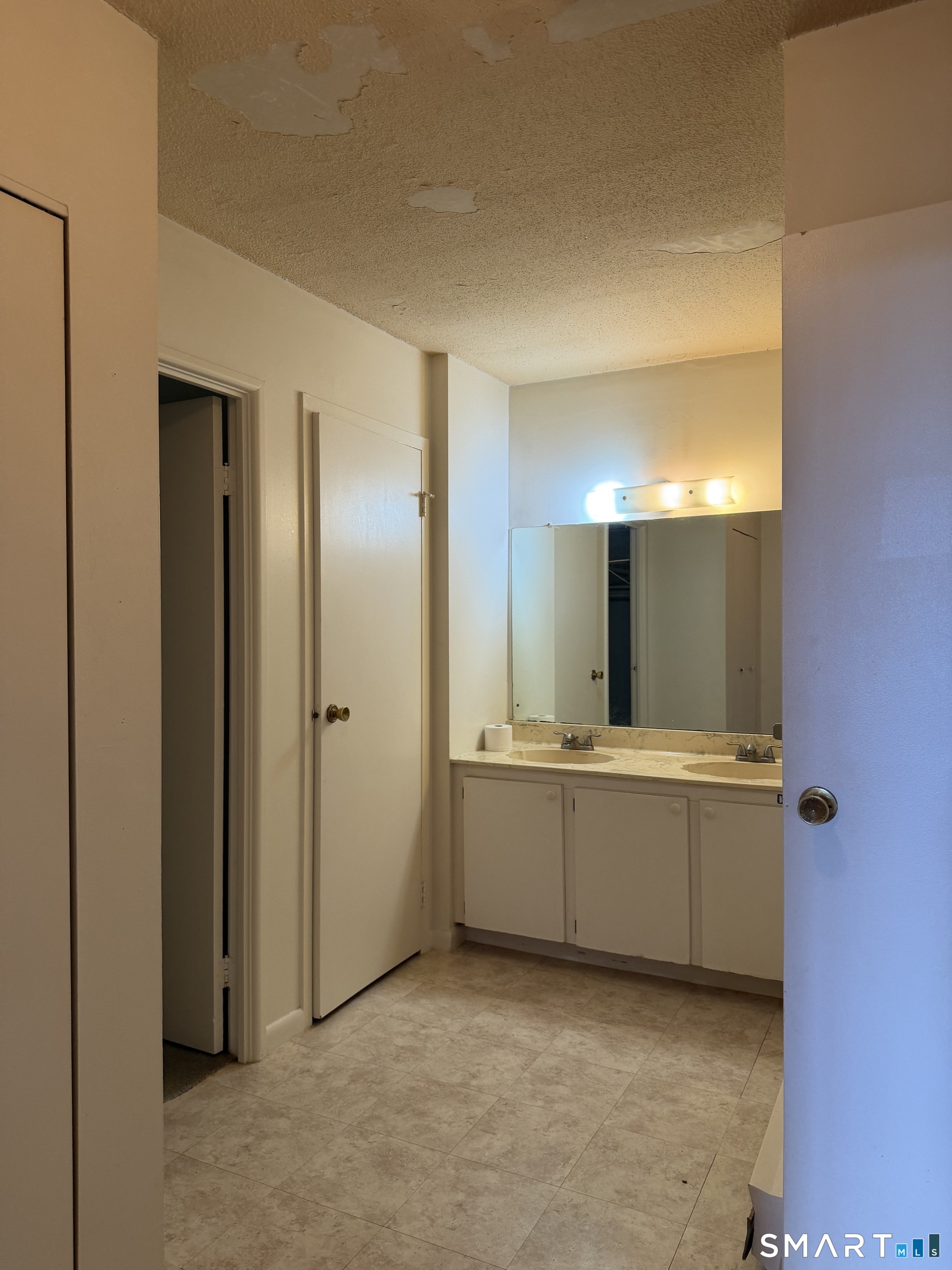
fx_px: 880
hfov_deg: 56.8
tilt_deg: +0.1
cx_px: 476
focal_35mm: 24
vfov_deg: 71.6
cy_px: 635
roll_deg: -0.5
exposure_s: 1/120
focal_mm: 6.76
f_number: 1.78
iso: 125
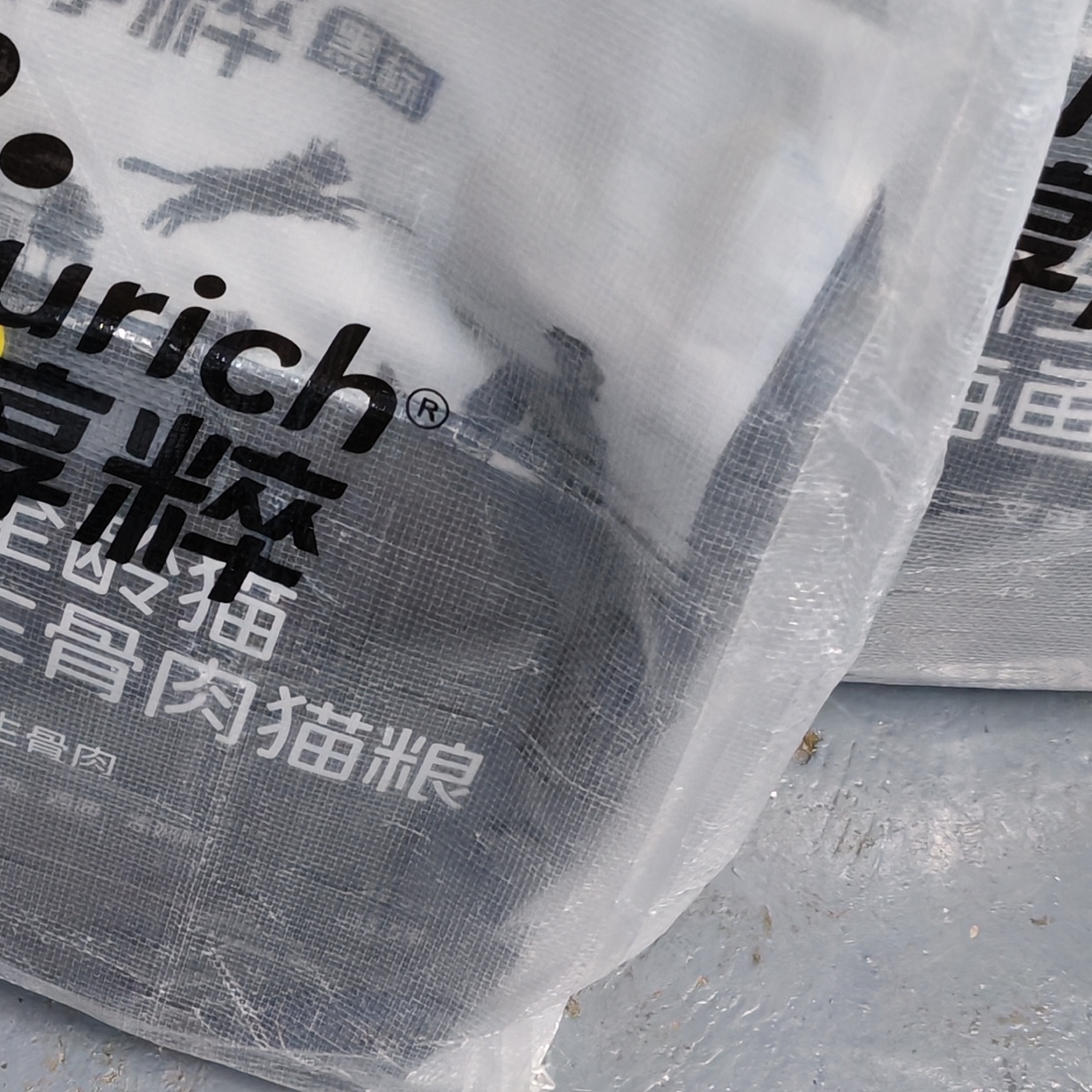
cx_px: 211
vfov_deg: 21.9
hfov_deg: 21.6
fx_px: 2820
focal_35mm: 79
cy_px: 689
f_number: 1.95
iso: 800
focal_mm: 5.52
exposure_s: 1/100
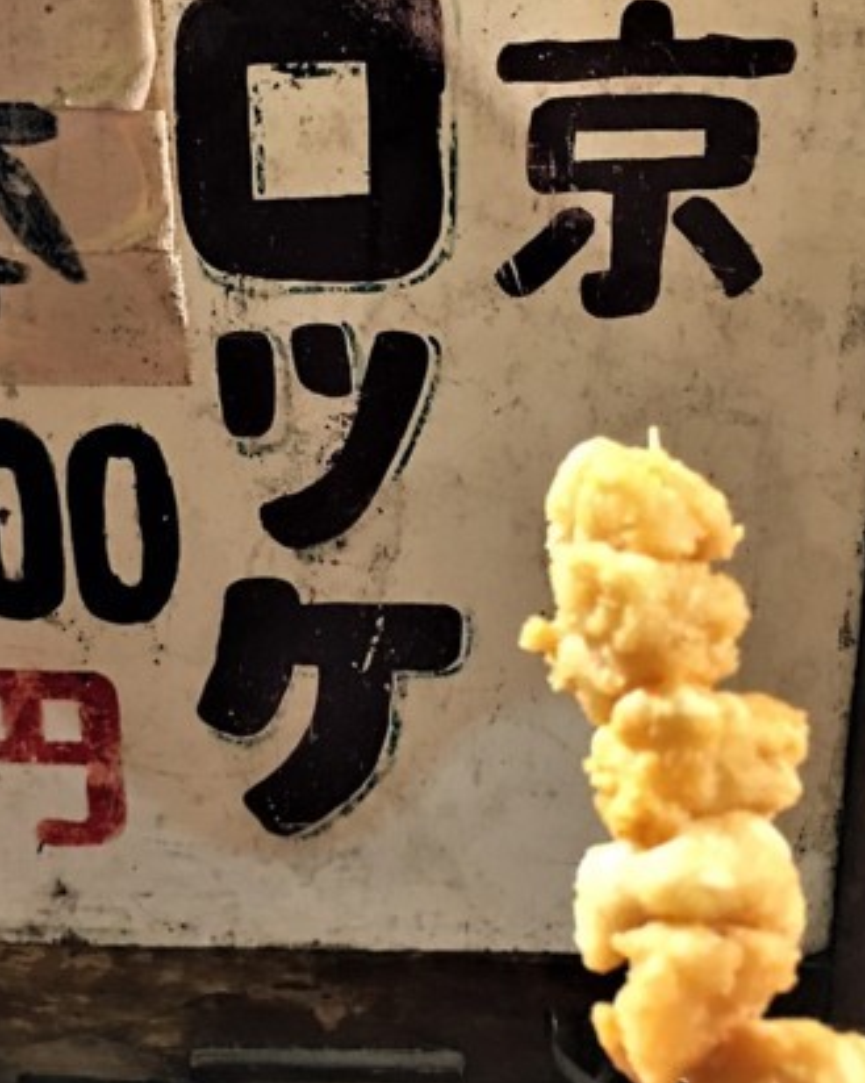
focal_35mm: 55
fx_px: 1762
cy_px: 494
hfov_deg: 27.5
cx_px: 321
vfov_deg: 34.2
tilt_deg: -29.6
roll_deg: +0.0
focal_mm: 4.15
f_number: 2.2
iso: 80
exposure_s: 1/15
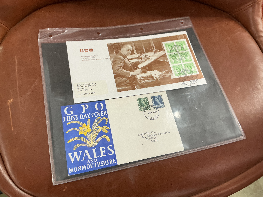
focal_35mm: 29
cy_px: 98
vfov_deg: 48.2
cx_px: 132
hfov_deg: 61.7
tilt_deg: -68.5
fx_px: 220
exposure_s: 1/50
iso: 64
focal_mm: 3
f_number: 1.8
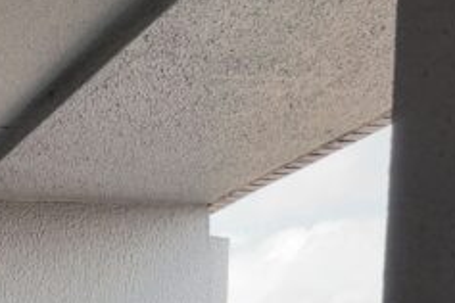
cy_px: 633
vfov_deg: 10.6
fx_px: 1479
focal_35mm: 117
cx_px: -332
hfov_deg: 15.4
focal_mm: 5.96
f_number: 1.6
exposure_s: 1/428
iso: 50
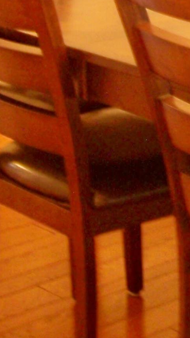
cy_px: -26
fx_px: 1307
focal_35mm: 146
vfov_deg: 14.4
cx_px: 397
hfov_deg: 7.9
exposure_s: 1/2
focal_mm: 6.3
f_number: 2.8
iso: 64
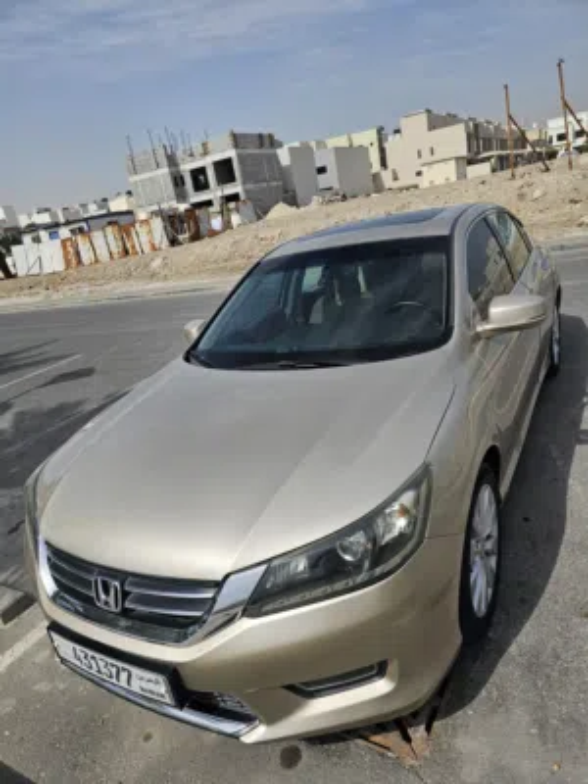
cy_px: 392
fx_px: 521
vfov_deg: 73.9
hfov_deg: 58.9
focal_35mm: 23
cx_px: 294
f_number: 1.7
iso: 10
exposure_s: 1/1293
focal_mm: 6.3
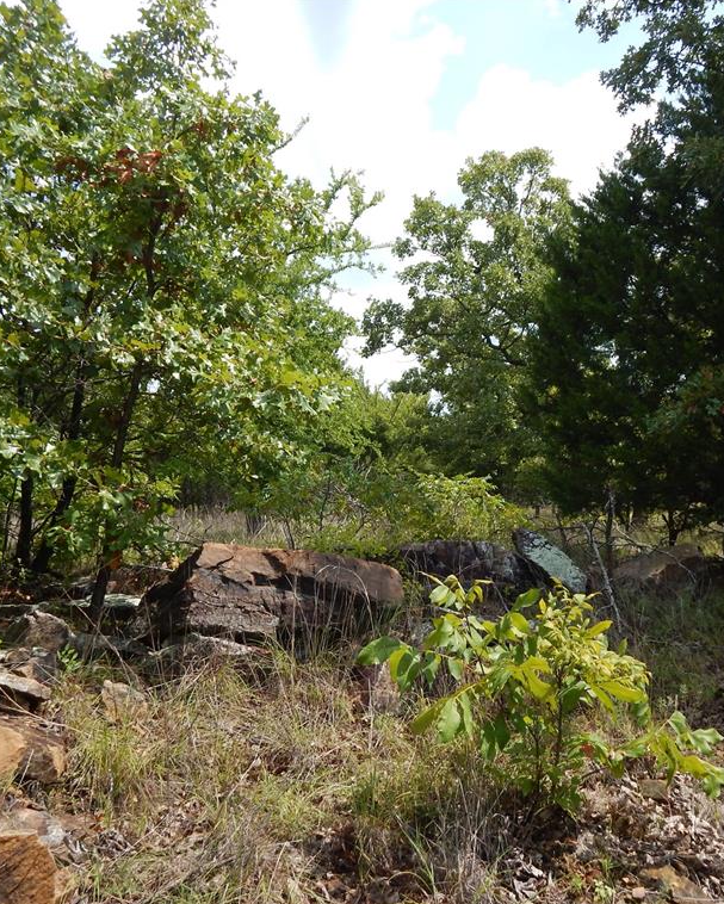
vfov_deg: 60.4
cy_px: 454
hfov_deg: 49.9
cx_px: 409
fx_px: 776
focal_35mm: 29
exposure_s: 1/1000
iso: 125
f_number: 3
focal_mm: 4
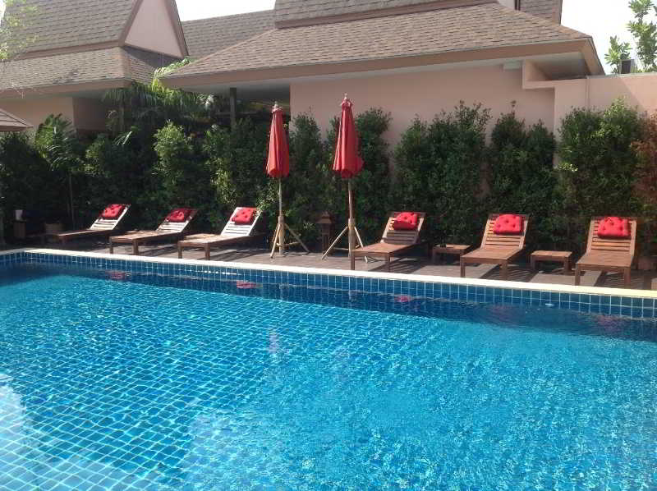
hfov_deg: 52.7
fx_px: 663
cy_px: 246
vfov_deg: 40.6
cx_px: 328
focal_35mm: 35
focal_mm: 4.28
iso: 50
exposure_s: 1/756
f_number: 2.4
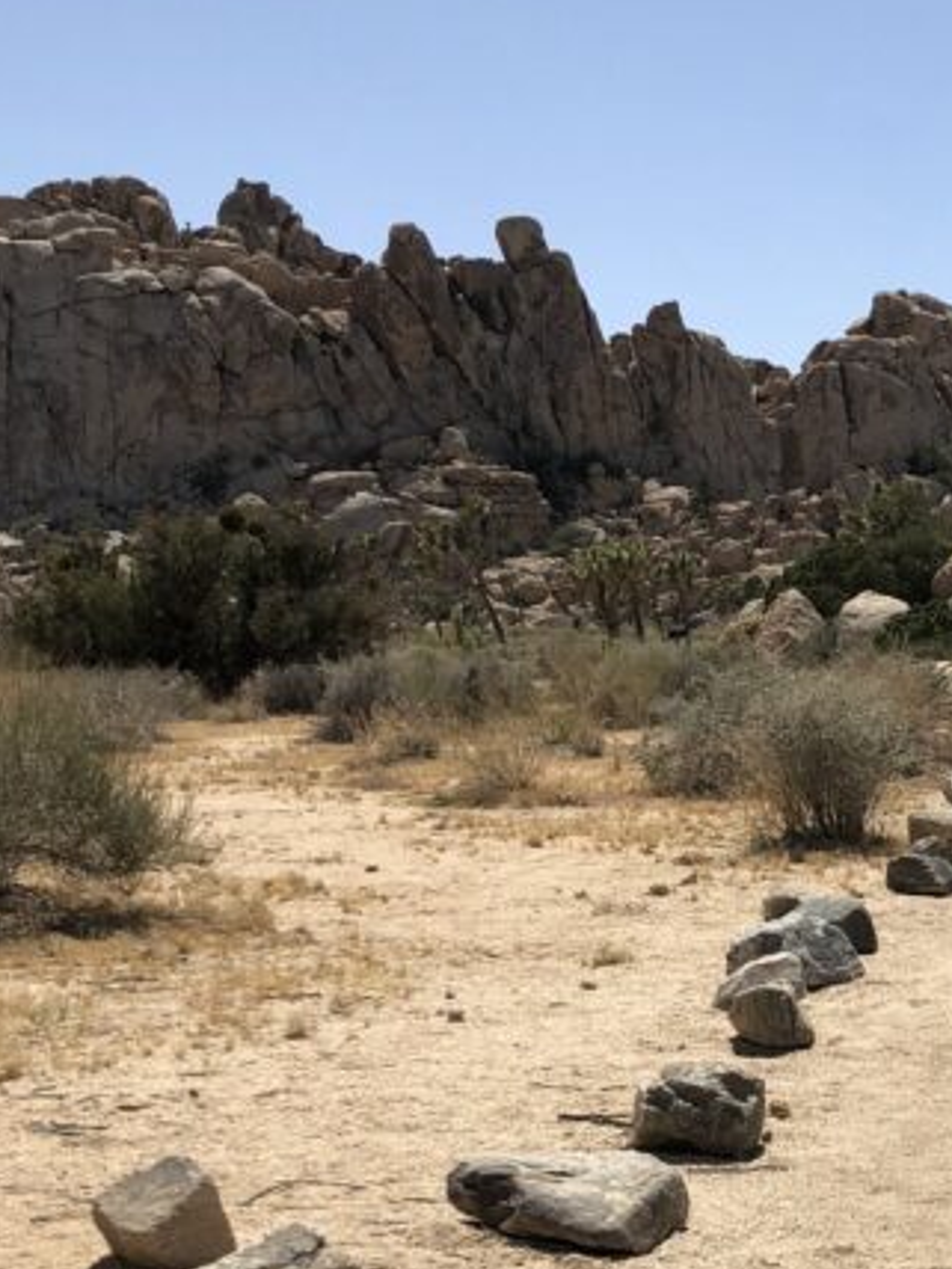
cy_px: 720
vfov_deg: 28.9
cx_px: 1077
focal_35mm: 67
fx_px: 2457
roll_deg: +1.6
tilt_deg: -3.3
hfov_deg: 20.8
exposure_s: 1/3690
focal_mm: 3.99
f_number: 1.8
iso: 20
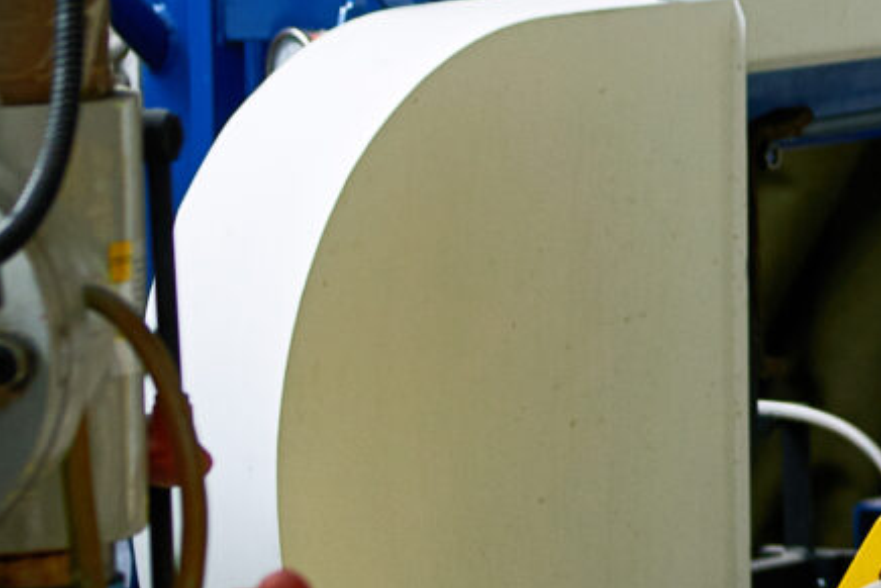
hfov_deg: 4.0
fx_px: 12215
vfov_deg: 2.8
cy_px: -41
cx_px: 2425
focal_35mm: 499
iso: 250
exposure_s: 1/125
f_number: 2.8
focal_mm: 85
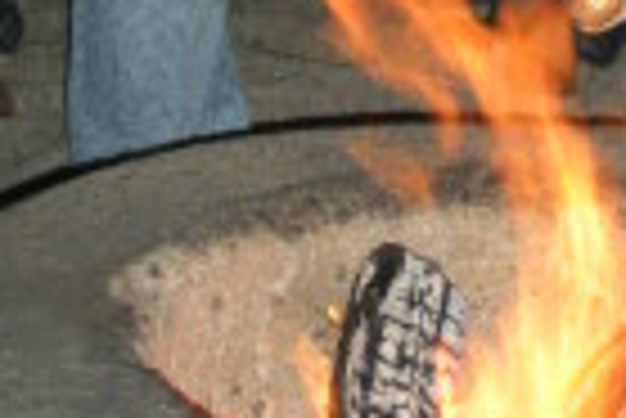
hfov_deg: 16.4
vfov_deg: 10.4
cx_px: 576
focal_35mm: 123
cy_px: -369
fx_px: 2141
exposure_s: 1/60
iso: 259
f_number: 3.5
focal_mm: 6.3
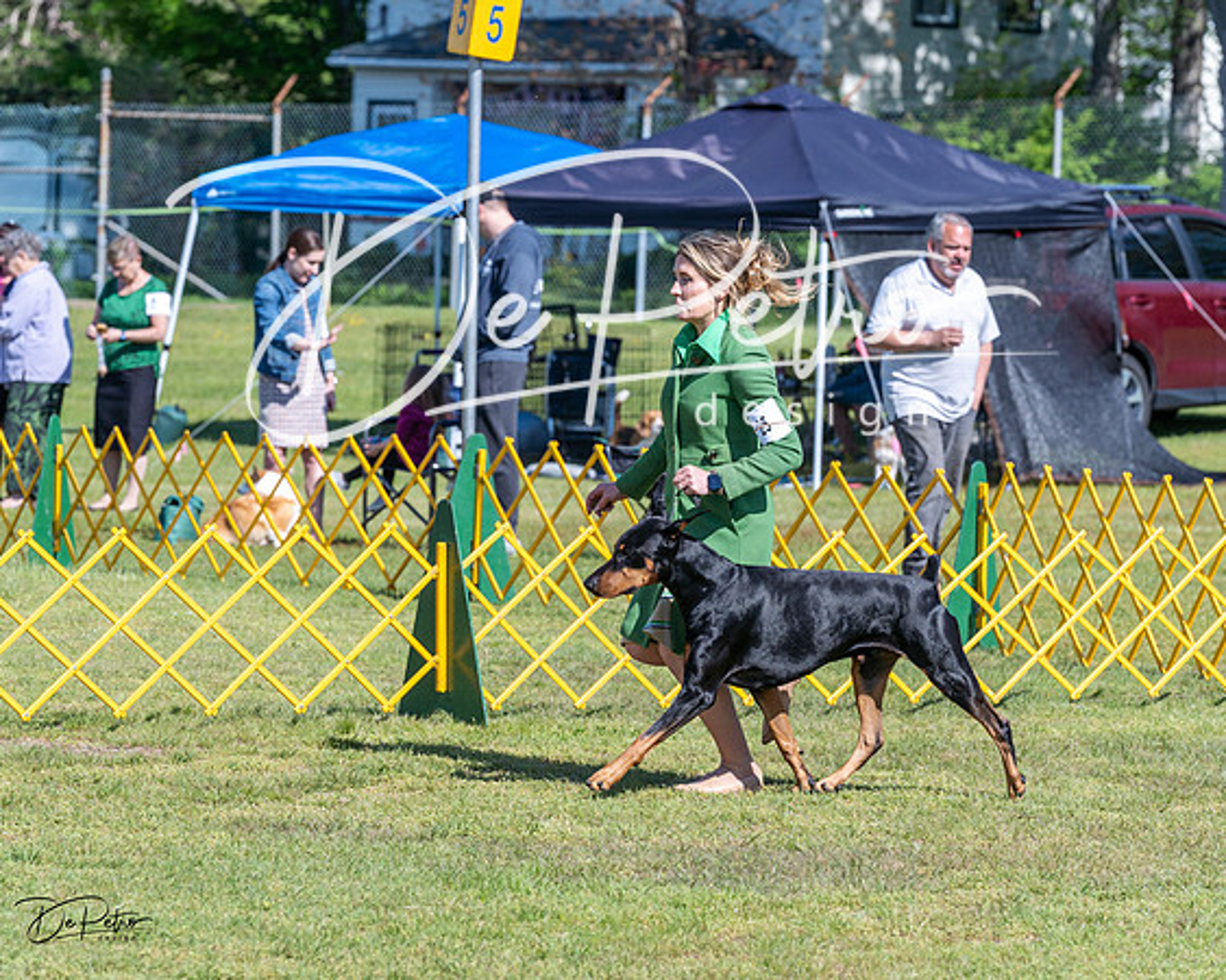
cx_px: 588
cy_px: 490
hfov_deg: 9.7
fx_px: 7189
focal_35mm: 198
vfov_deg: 7.8
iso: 320
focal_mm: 176
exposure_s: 1/1250
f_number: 6.3
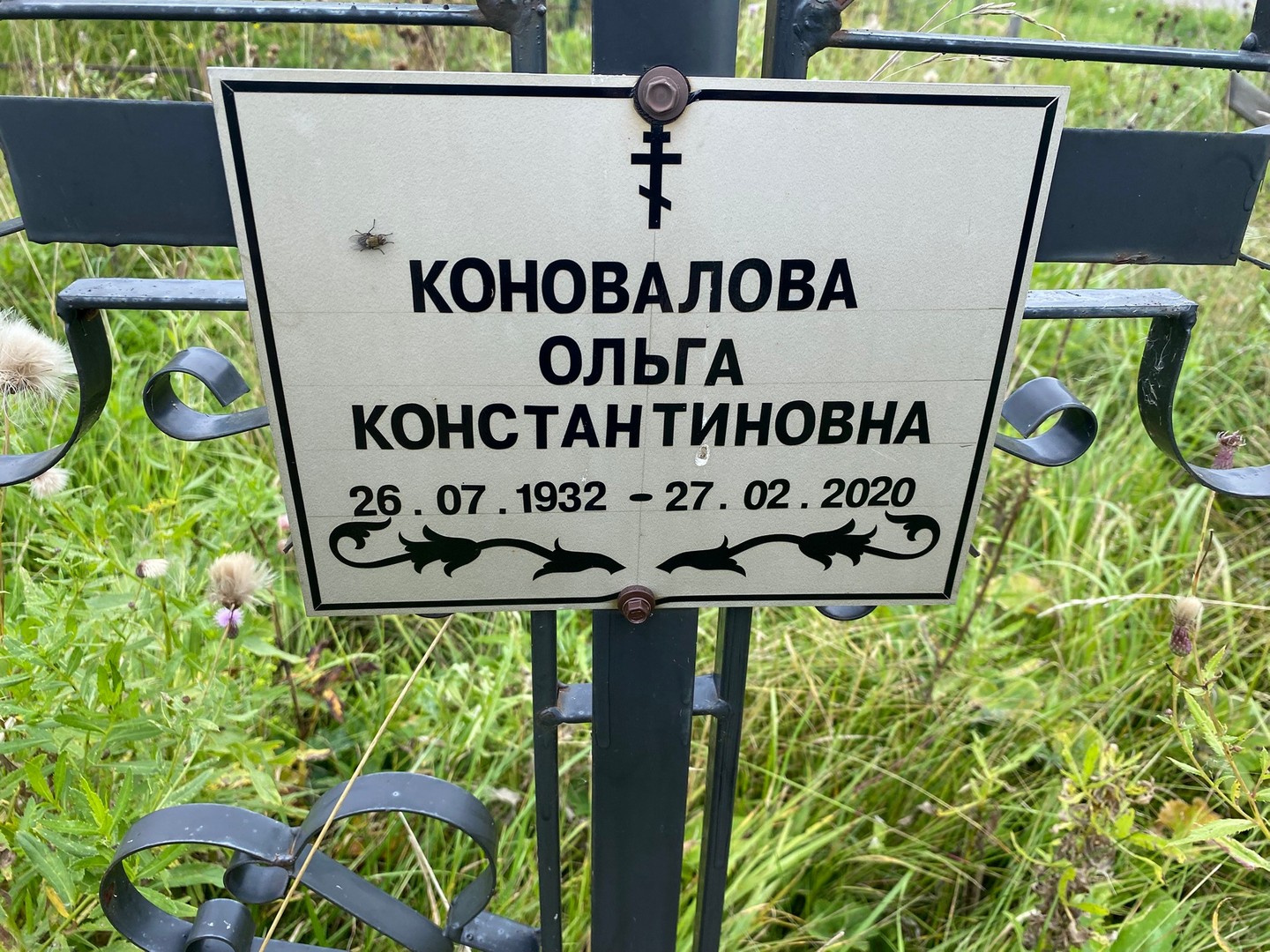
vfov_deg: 53.1
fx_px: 954
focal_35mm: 26
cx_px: 635
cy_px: 476
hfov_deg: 67.3
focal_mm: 4.25
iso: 32
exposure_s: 1/576
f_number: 1.8
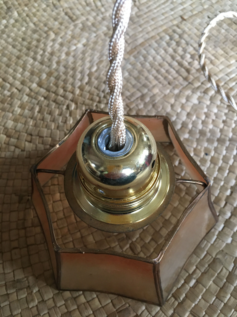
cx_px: 118
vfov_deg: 61.7
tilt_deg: -62.0
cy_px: 158
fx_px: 265
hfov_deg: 48.2
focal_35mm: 29
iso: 200
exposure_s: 1/25
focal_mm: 4.15
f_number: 2.2
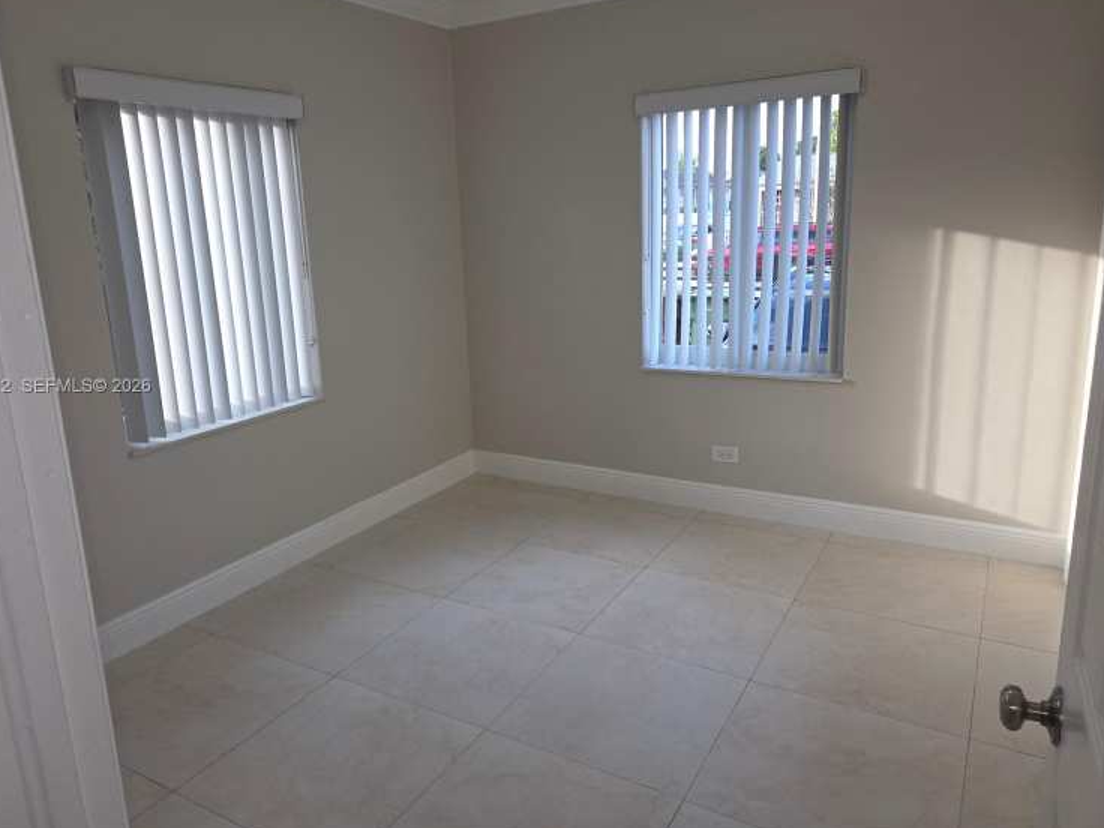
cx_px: 518
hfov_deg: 69.3
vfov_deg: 54.8
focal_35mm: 25
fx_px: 797
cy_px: 387
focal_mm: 5.4
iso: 32
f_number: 1.8
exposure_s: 1/60
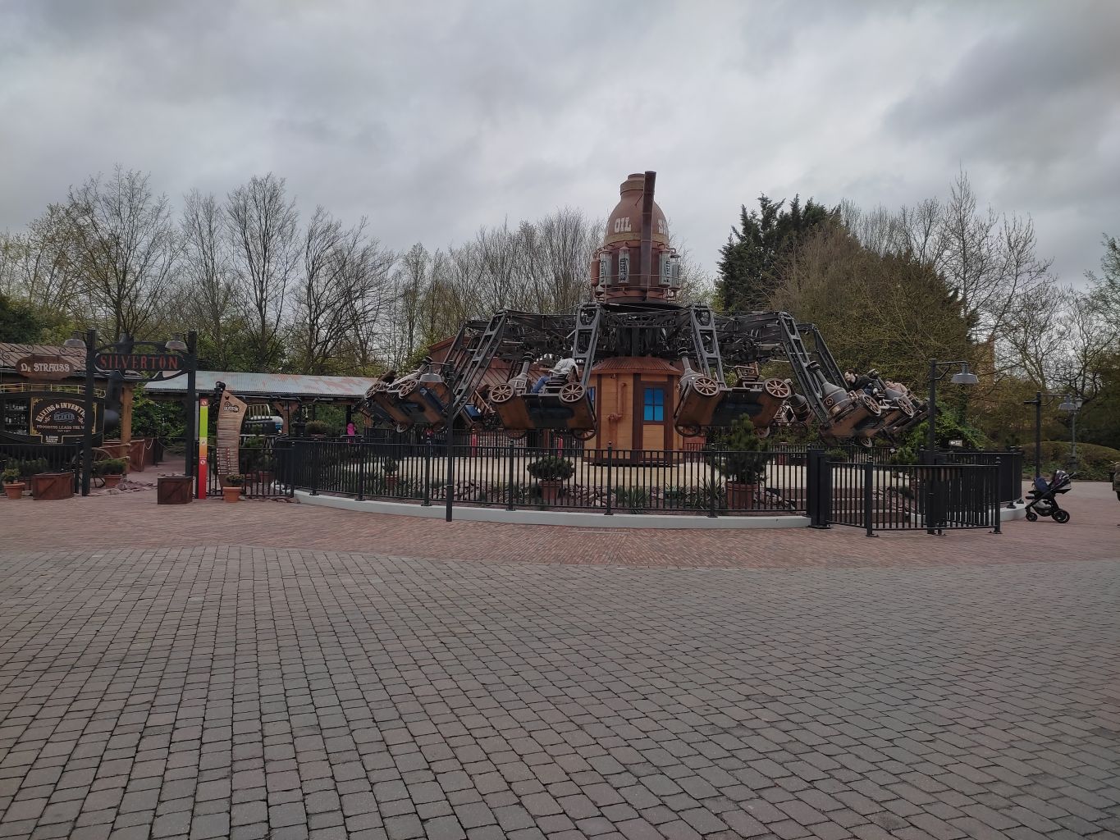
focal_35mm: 26
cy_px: 420
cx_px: 560
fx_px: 841
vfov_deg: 53.1
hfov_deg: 67.3
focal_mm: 4.74
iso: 100
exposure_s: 1/1566
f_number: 1.79
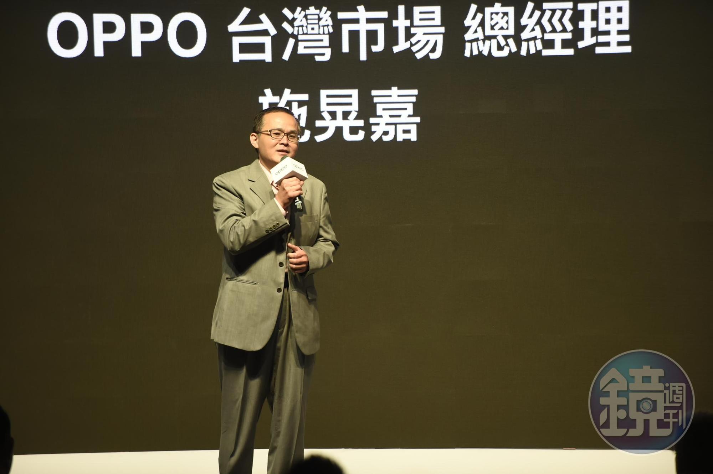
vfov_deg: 6.9
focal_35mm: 200
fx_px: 3959
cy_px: 237
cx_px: 356
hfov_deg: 10.3
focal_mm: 200
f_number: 4
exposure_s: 1/200
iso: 1600
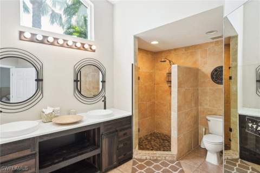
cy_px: 86
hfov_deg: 84.0
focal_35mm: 20
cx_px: 130
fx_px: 144
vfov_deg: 61.8
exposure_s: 1/20
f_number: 8
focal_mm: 20
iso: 400
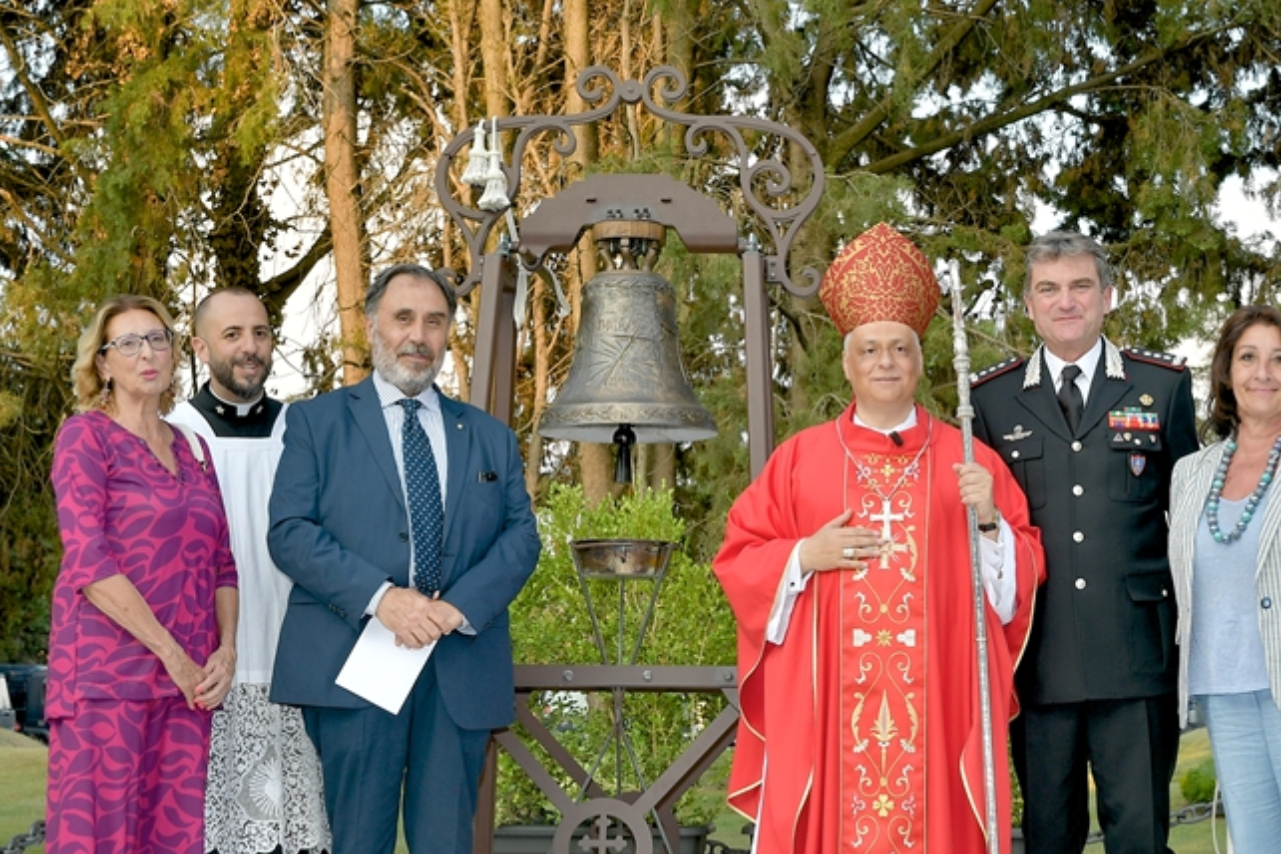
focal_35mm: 67
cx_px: 848
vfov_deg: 20.3
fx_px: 2384
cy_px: 514
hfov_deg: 29.9
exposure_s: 1/160
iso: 100
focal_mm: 28
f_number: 5
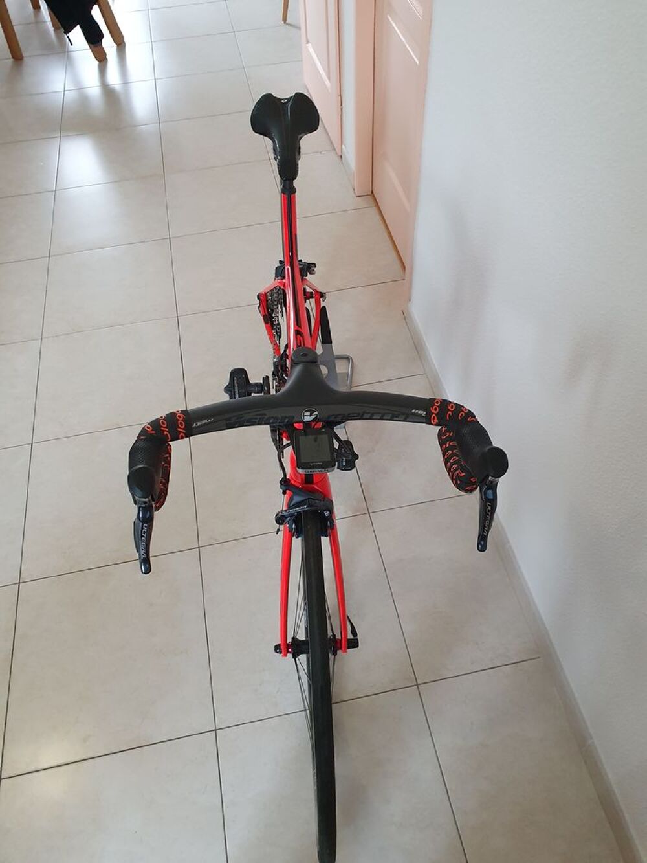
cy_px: 432
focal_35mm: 26
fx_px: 648
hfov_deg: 53.1
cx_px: 324
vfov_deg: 67.3
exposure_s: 1/50
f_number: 2.4
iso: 500
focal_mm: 4.32
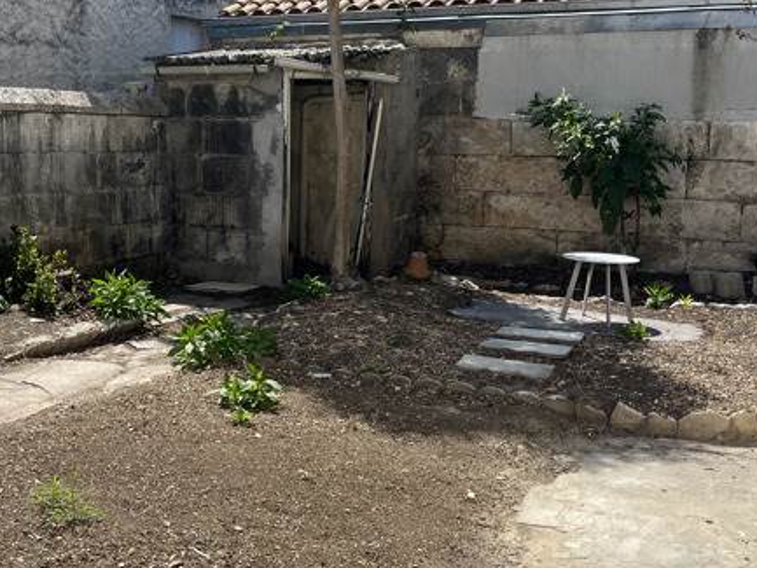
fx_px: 1050
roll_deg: +0.5
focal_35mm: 48
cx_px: 192
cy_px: 245
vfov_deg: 30.2
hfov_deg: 38.7
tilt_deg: -6.1
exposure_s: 1/3049
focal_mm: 5.1
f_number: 1.6
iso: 50
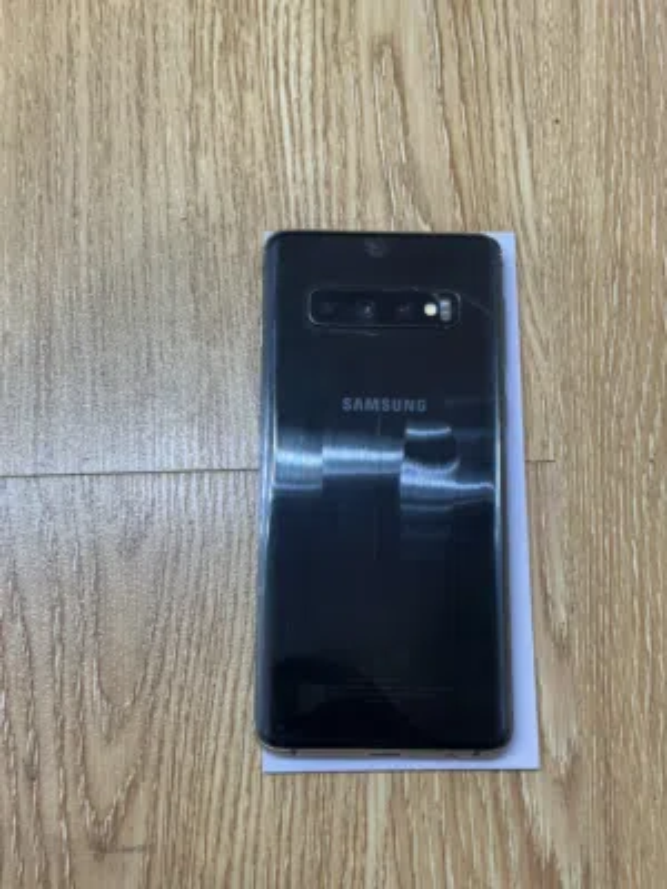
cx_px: 334
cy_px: 444
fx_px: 1233
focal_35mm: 48
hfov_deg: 30.3
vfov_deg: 39.7
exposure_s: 1/100
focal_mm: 6.86
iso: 64
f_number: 1.78
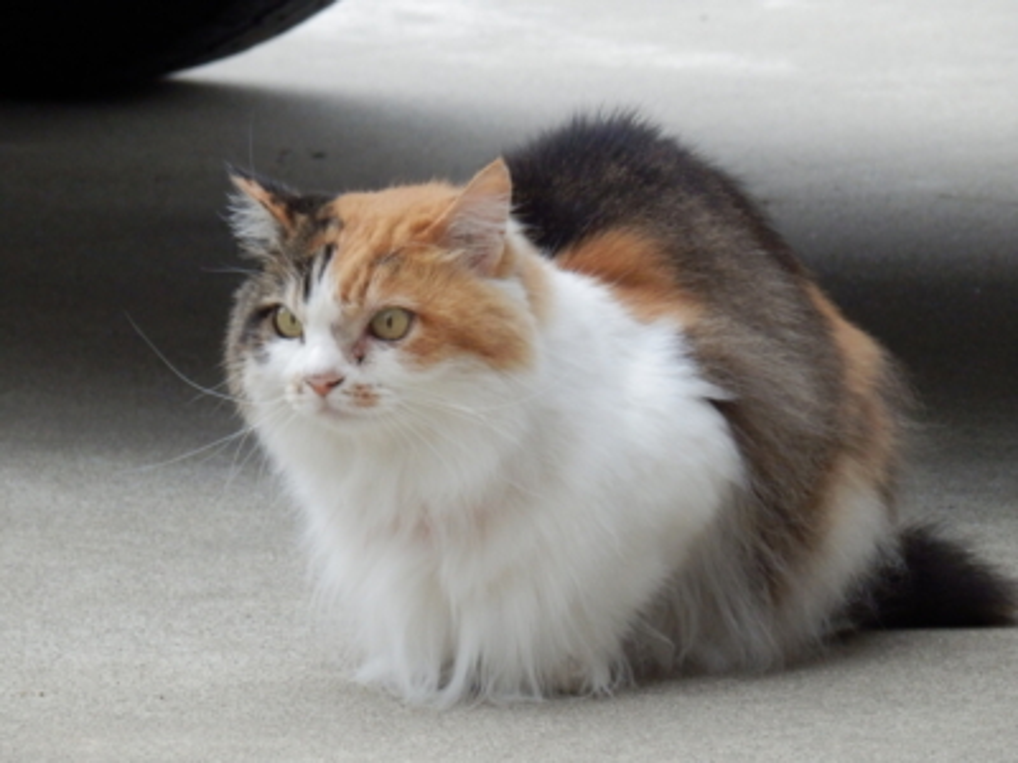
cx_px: 509
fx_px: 10734
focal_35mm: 365
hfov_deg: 5.4
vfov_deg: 4.1
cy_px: 382
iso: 800
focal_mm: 65.2
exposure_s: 1/160
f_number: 6.8
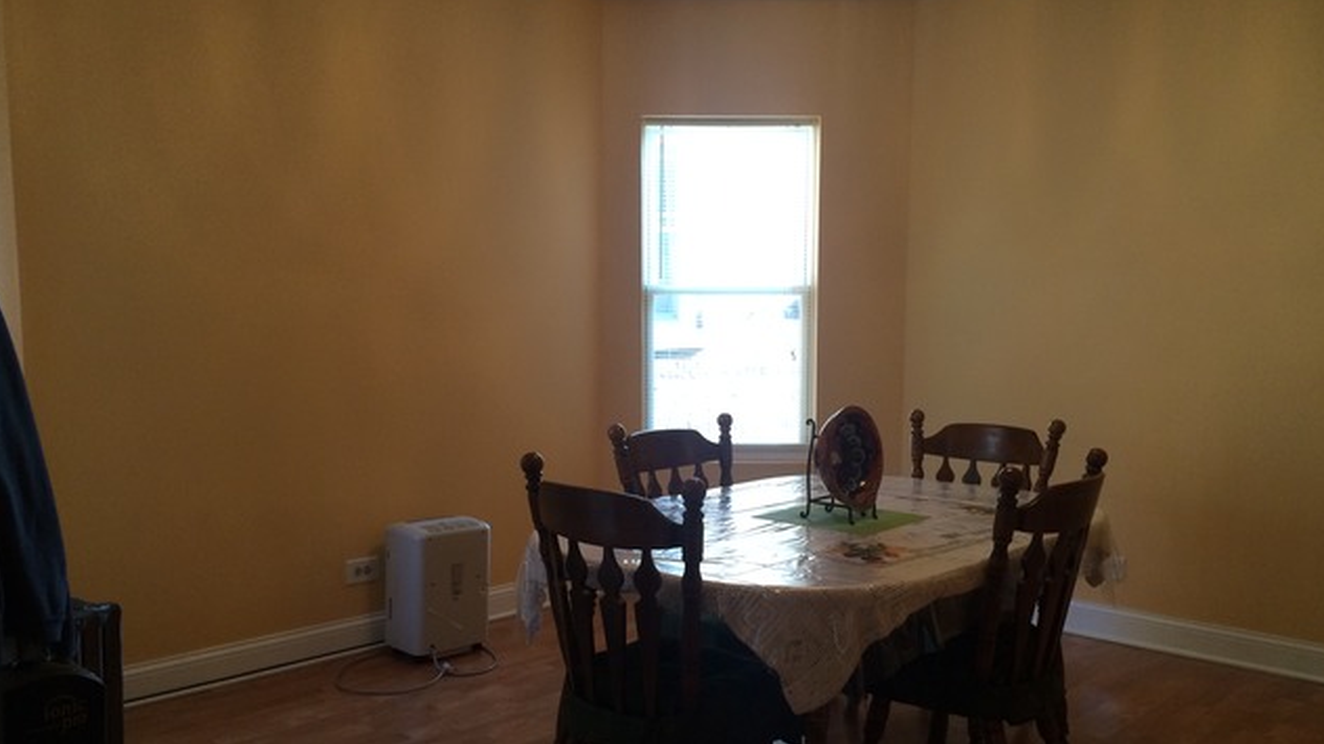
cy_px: 446
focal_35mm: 32
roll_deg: +0.9
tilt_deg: -6.0
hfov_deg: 61.0
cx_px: 660
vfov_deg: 36.5
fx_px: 1123
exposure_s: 1/30
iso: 50
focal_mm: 4.15
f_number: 2.2
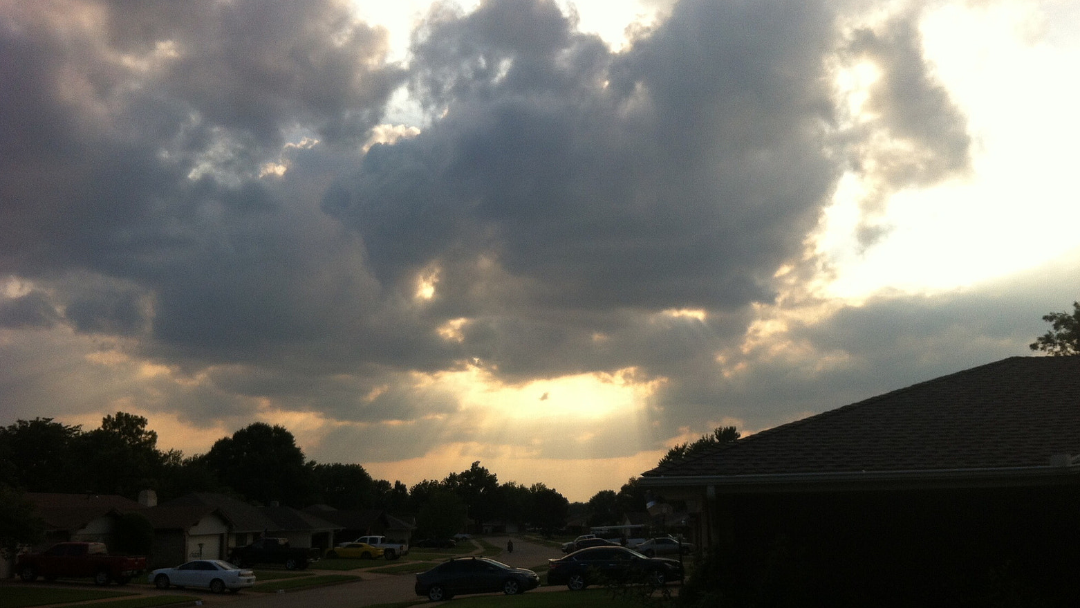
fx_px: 1117
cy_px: 354
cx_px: 541
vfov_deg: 30.4
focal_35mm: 39
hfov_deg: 51.6
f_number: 2.8
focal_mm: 3.85
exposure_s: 1/1508
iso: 80
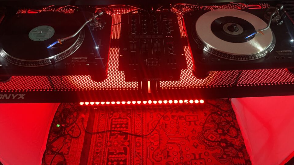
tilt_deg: -46.6
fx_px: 234
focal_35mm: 30
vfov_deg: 38.9
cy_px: 70
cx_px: 144
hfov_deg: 64.3
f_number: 1.6
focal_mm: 4.2
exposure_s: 1/30
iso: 640
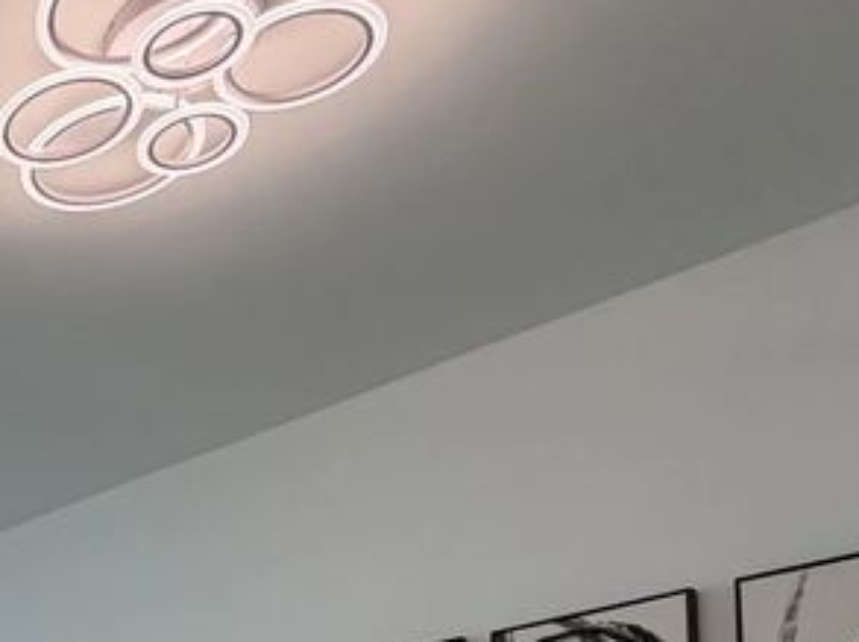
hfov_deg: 29.2
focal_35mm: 49
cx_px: -331
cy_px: 929
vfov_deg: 24.1
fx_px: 1214
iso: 64
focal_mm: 2.22
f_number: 2.2
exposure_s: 1/120
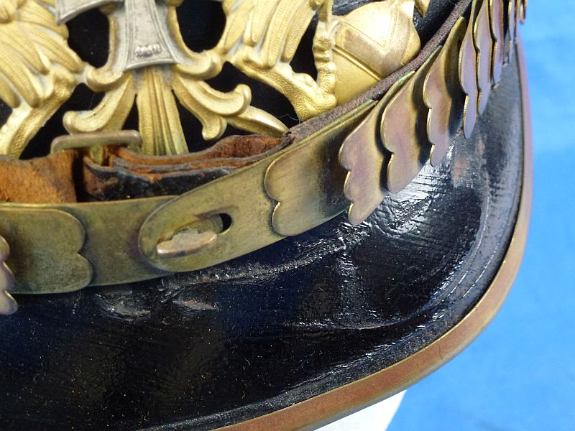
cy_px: 216
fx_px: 814
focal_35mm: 49
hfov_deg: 38.9
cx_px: 288
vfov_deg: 29.7
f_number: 4.1
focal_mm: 8.7
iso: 400
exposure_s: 1/40
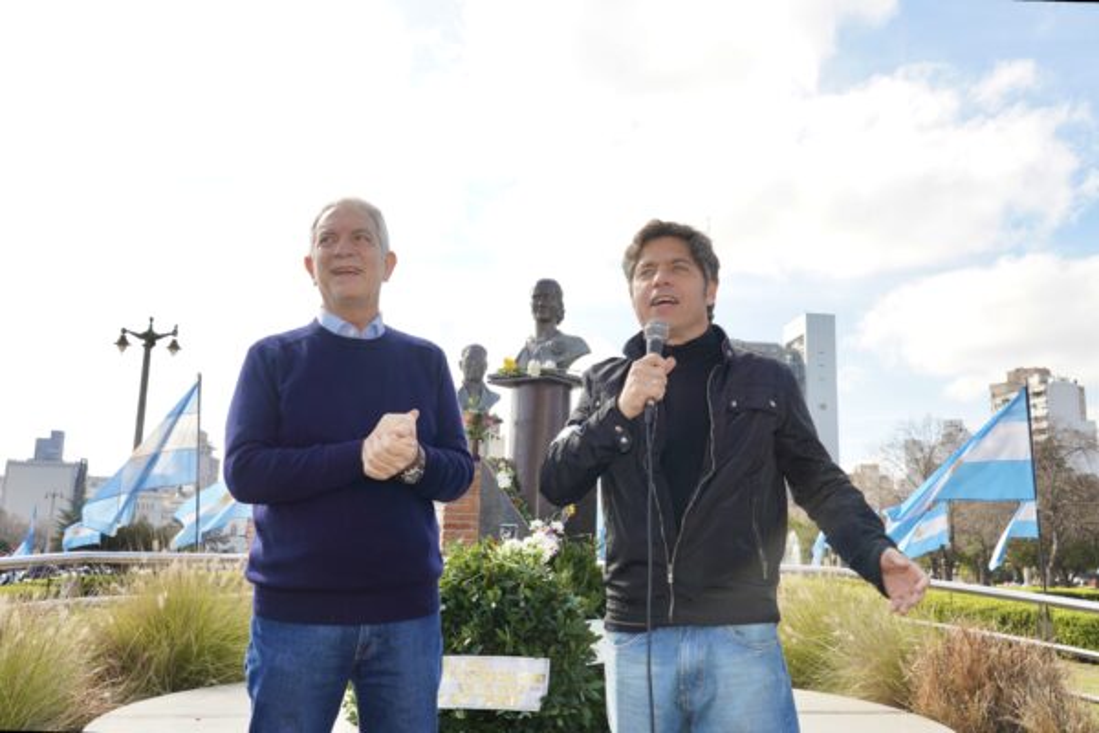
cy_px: 366
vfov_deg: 42.3
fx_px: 946
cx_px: 550
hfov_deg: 60.3
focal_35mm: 31
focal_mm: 31
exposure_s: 1/200
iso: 250
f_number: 9
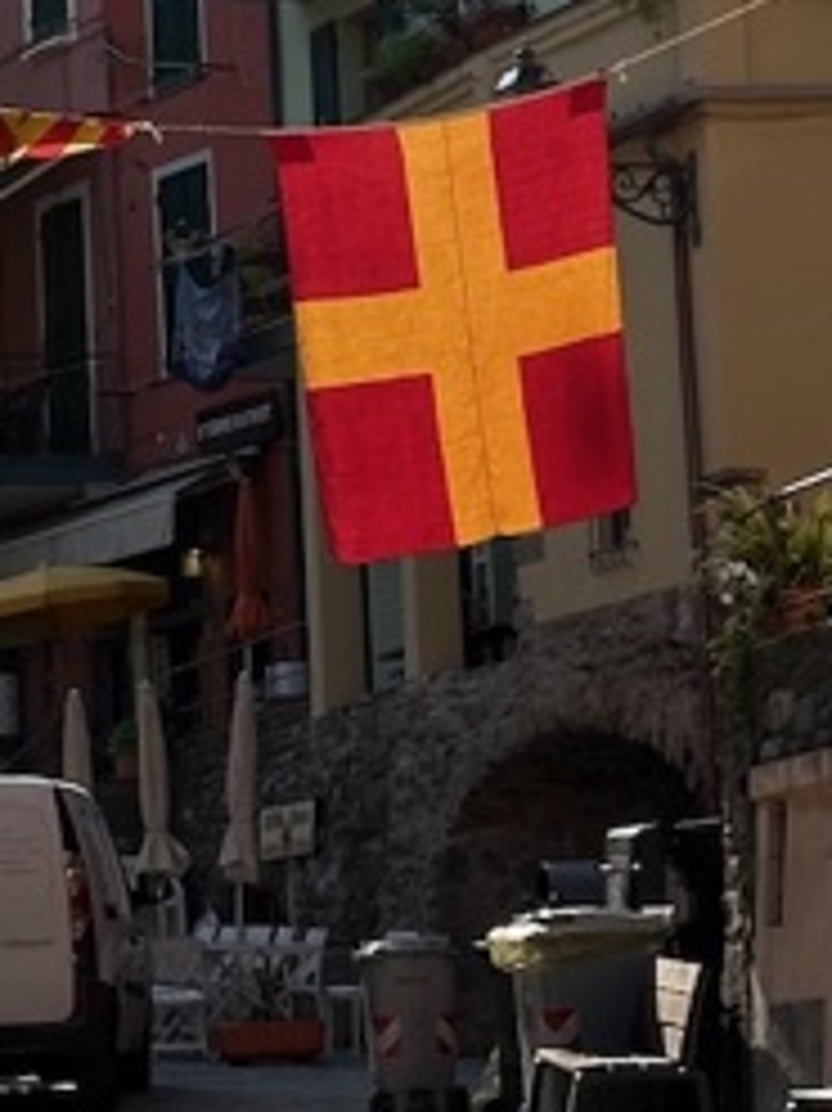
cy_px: 365
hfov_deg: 8.4
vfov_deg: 11.3
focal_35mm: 175
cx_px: 43
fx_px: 5613
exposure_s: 1/2809
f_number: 1.78
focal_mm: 6.86
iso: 64
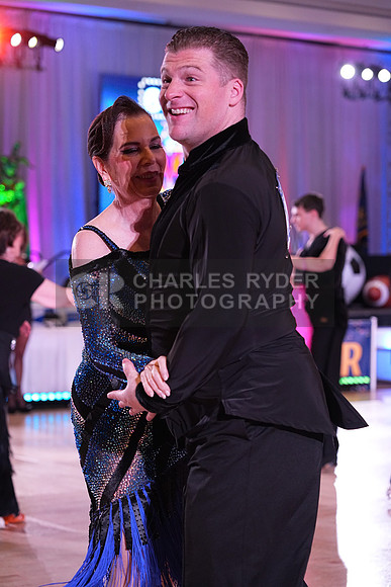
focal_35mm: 91
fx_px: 1482
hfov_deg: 15.0
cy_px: 294
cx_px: 196
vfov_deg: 22.4
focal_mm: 91
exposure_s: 1/400
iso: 3200
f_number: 4.5
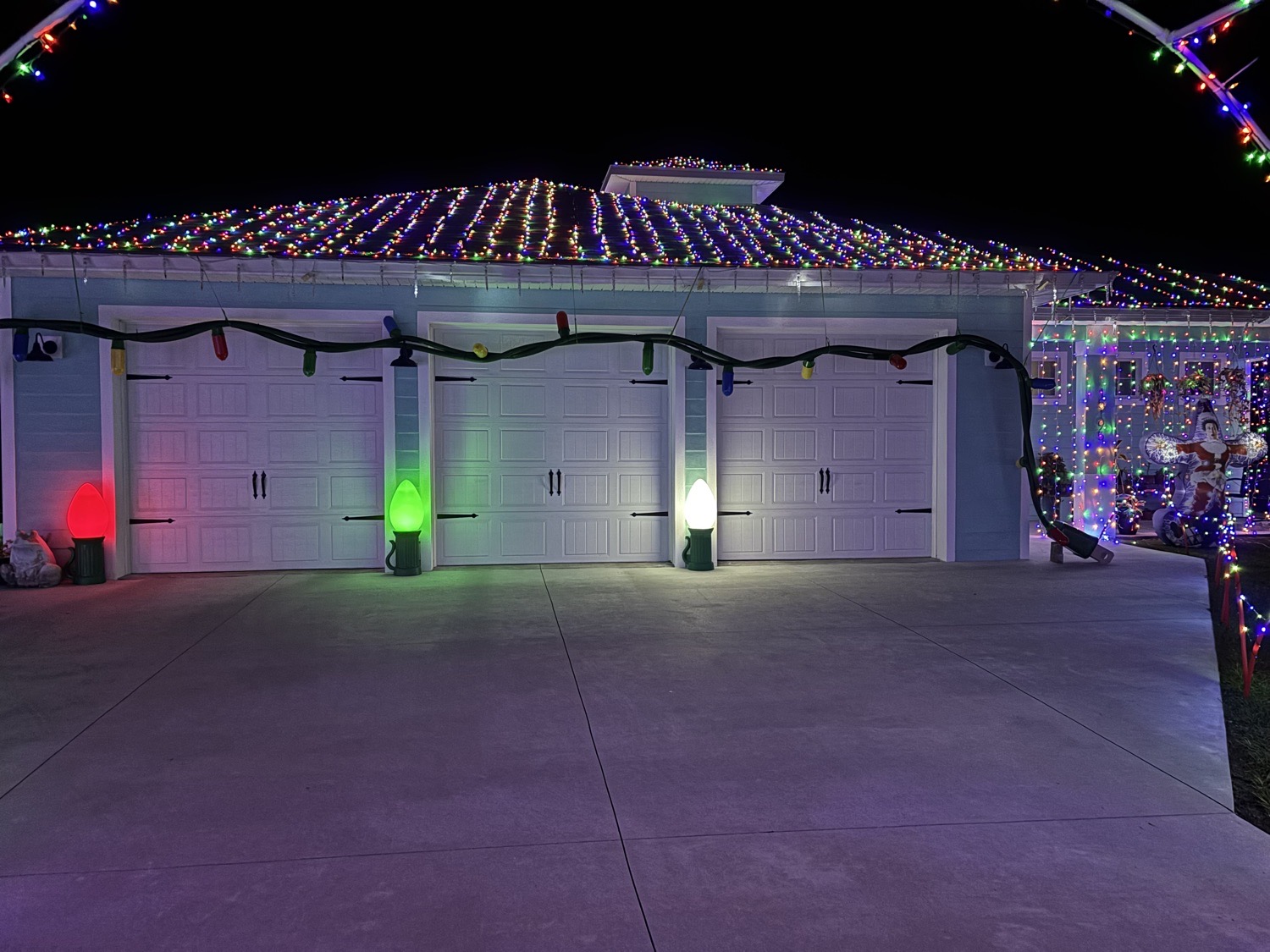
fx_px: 954
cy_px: 476
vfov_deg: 53.1
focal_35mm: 26
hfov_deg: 67.3
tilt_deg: -1.6
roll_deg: +0.6
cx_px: 635
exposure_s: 1/12
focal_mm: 5.96
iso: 800
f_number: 1.6
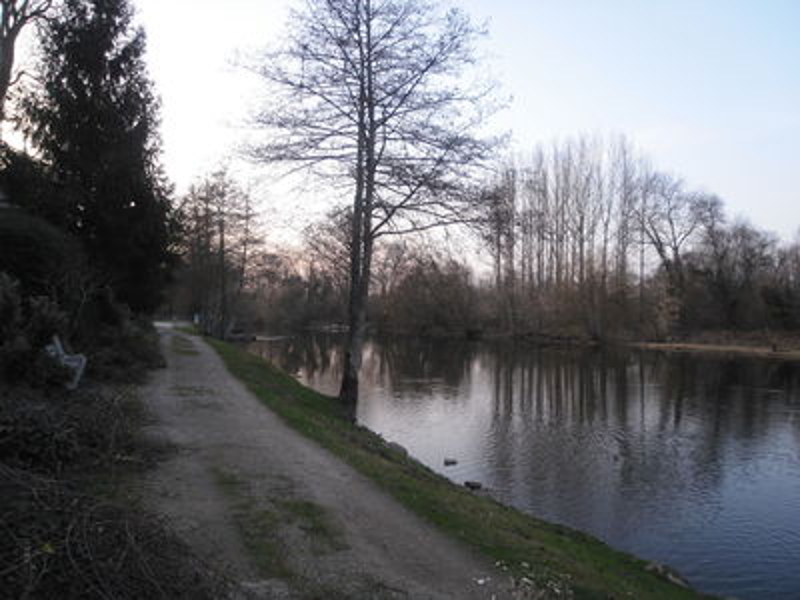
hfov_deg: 63.4
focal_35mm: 28
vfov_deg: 49.7
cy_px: 300
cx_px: 400
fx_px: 647
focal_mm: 4.65
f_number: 2.6
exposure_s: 1/80
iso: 100
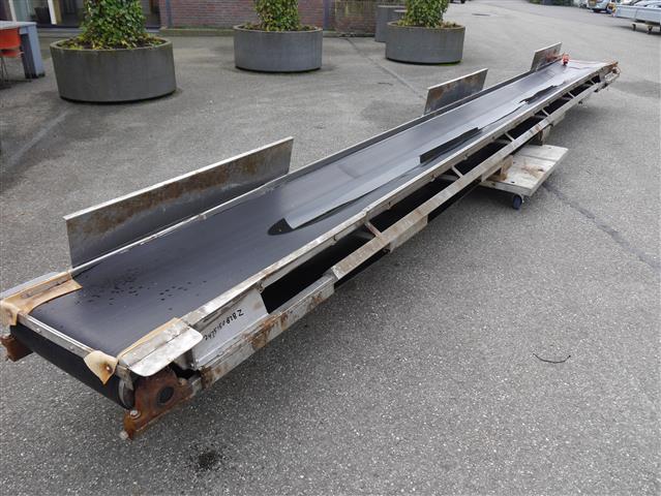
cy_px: 248
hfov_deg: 63.4
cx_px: 330
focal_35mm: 28
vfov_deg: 49.8
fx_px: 535
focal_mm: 14
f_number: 5
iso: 160
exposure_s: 1/160
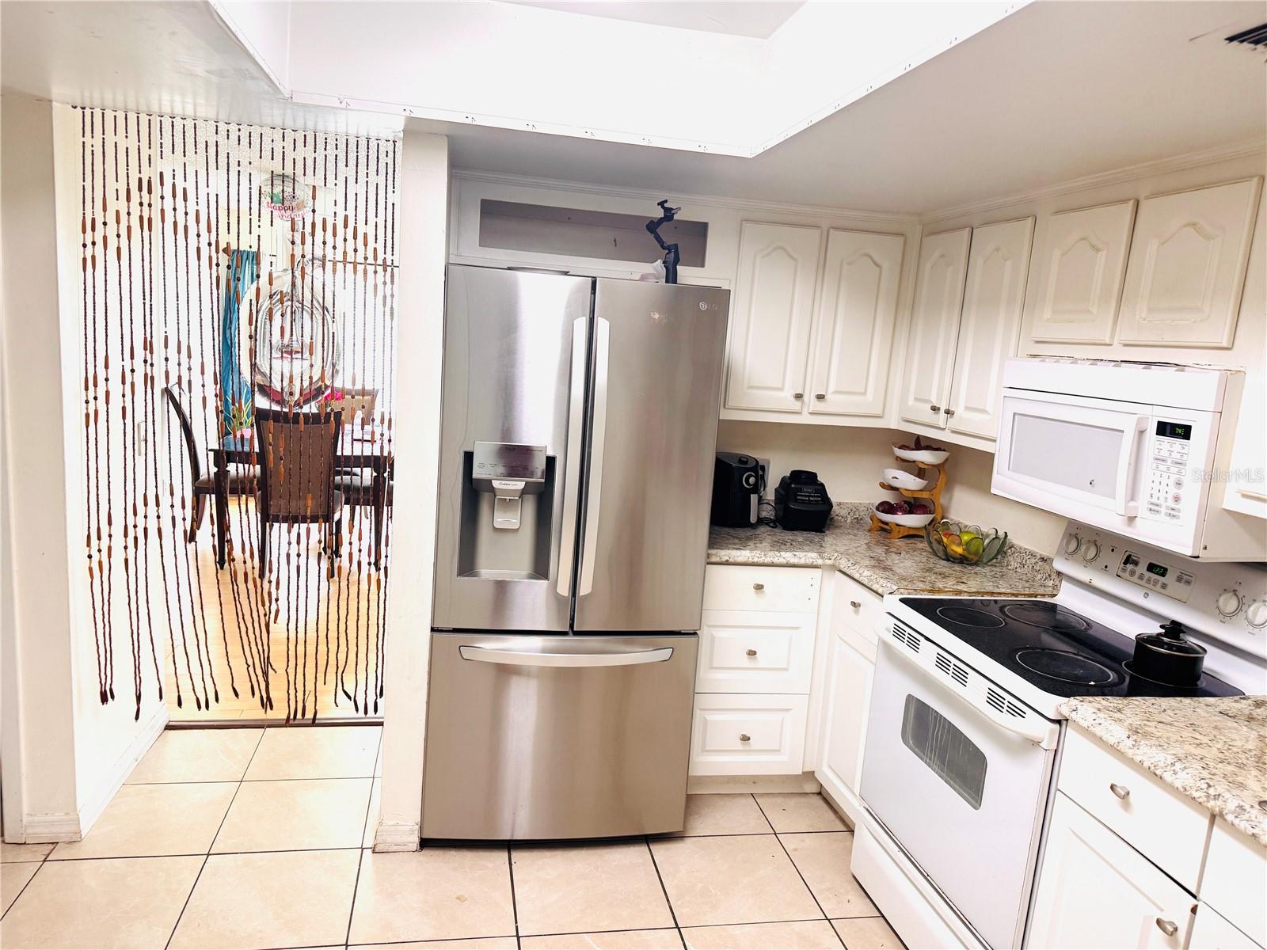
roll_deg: -3.9
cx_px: 634
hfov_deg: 71.6
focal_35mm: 24
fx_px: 878
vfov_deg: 56.8
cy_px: 475
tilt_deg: -9.5
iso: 160
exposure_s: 1/60
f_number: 1.78
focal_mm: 6.76
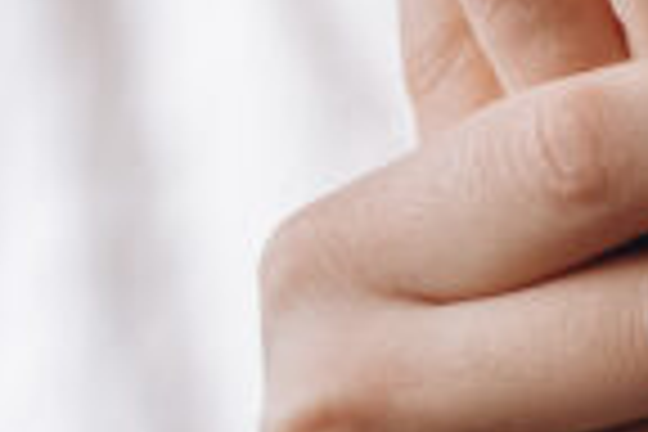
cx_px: 747
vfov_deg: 5.2
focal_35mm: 266
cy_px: 169
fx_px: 4788
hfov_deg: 7.7
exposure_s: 1/200
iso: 125
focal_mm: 50
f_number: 4.5
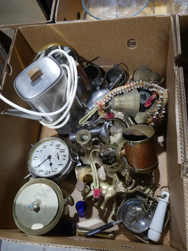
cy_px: 126
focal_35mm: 32
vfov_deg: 56.8
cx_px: 94
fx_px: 232
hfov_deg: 44.2
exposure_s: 1/60
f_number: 3.6
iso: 250
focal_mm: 16
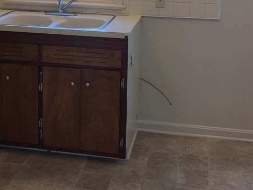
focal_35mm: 63
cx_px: 96
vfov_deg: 22.8
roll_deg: -0.5
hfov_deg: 30.6
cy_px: 24
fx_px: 461
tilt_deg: -9.9
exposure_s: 1/60
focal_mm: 4.15
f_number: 2.2
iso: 32
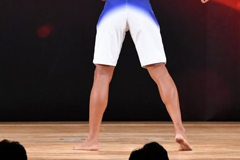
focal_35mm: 473
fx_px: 3153
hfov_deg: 4.4
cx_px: 140
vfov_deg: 2.9
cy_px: 12
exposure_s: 1/400
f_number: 5.6
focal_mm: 160
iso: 2800
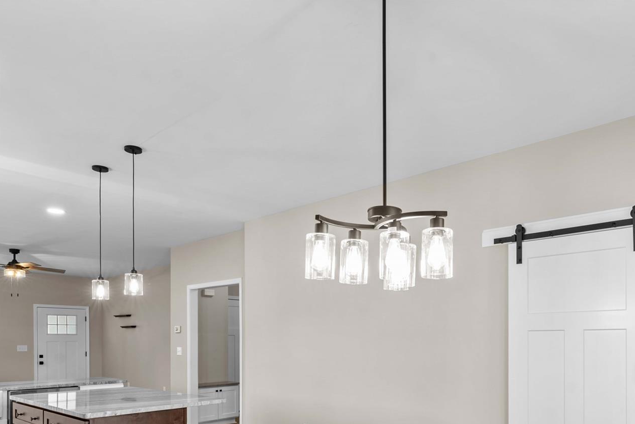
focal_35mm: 26
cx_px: 370
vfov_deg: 46.8
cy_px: 342
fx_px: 459
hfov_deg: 68.9
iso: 100
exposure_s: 1/3
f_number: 8
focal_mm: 16
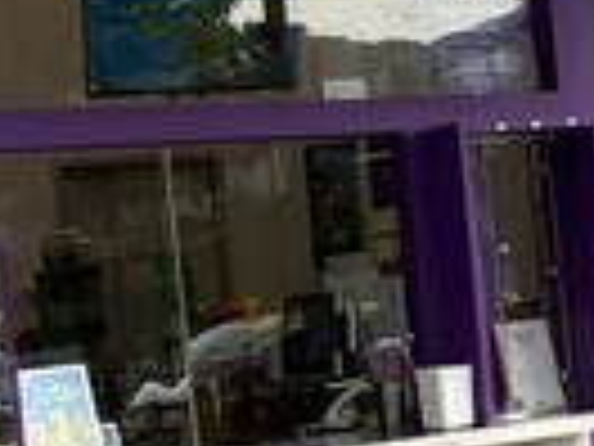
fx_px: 2179
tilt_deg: +0.3
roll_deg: +3.7
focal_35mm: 127
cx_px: 396
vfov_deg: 11.7
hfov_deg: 15.5
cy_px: 297
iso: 32
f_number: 1.8
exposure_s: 1/415
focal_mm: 3.99
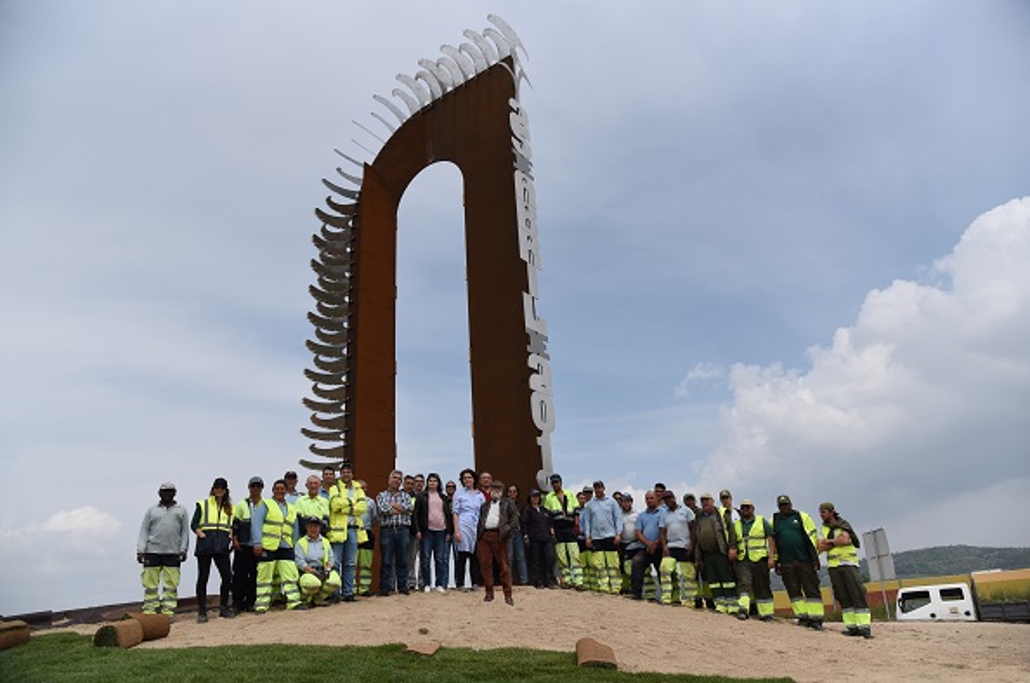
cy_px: 342
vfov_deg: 53.0
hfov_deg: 73.8
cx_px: 515
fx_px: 686
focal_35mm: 24
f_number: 5.6
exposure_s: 1/4000
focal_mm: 24
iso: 400
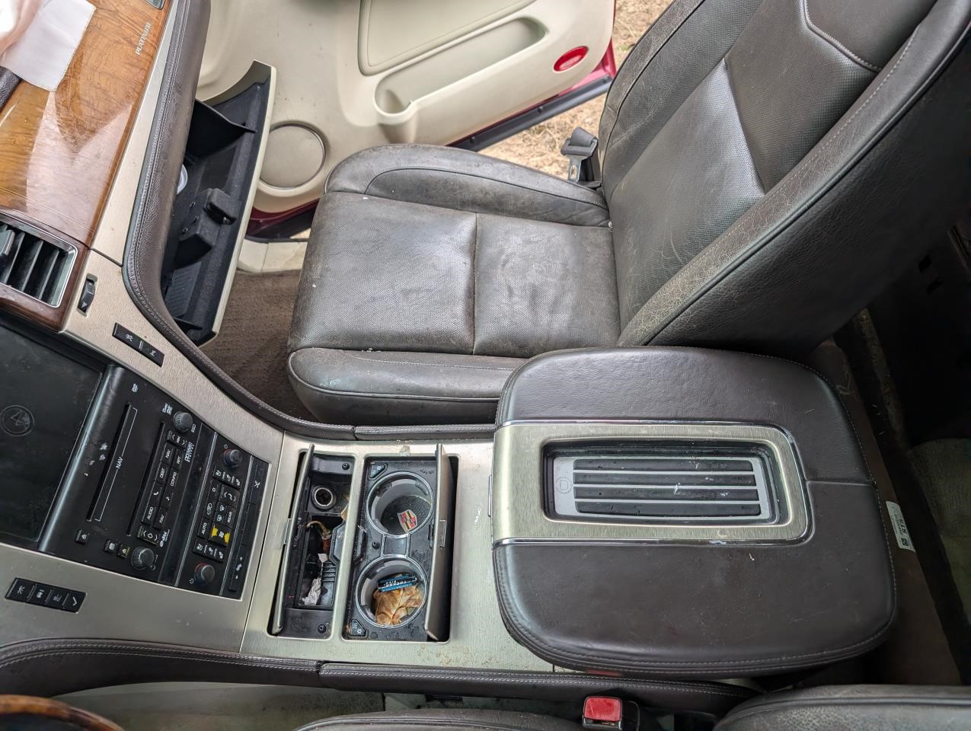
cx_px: 486
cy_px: 366
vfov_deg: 56.9
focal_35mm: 24
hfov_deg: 71.5
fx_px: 674
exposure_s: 1/211
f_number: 1.68
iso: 158
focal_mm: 6.9
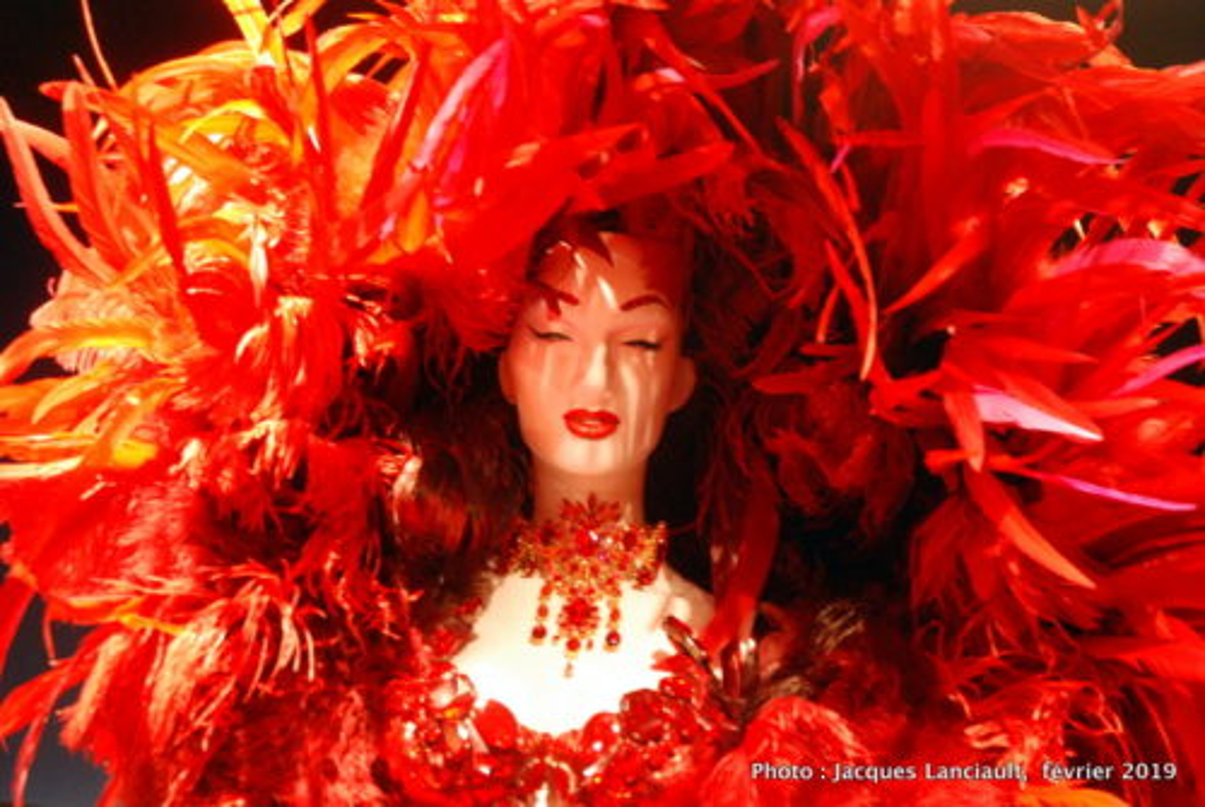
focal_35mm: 60
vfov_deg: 22.7
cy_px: 404
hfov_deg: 33.4
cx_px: 602
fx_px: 2011
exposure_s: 1/6
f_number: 4.5
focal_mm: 40
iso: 1250
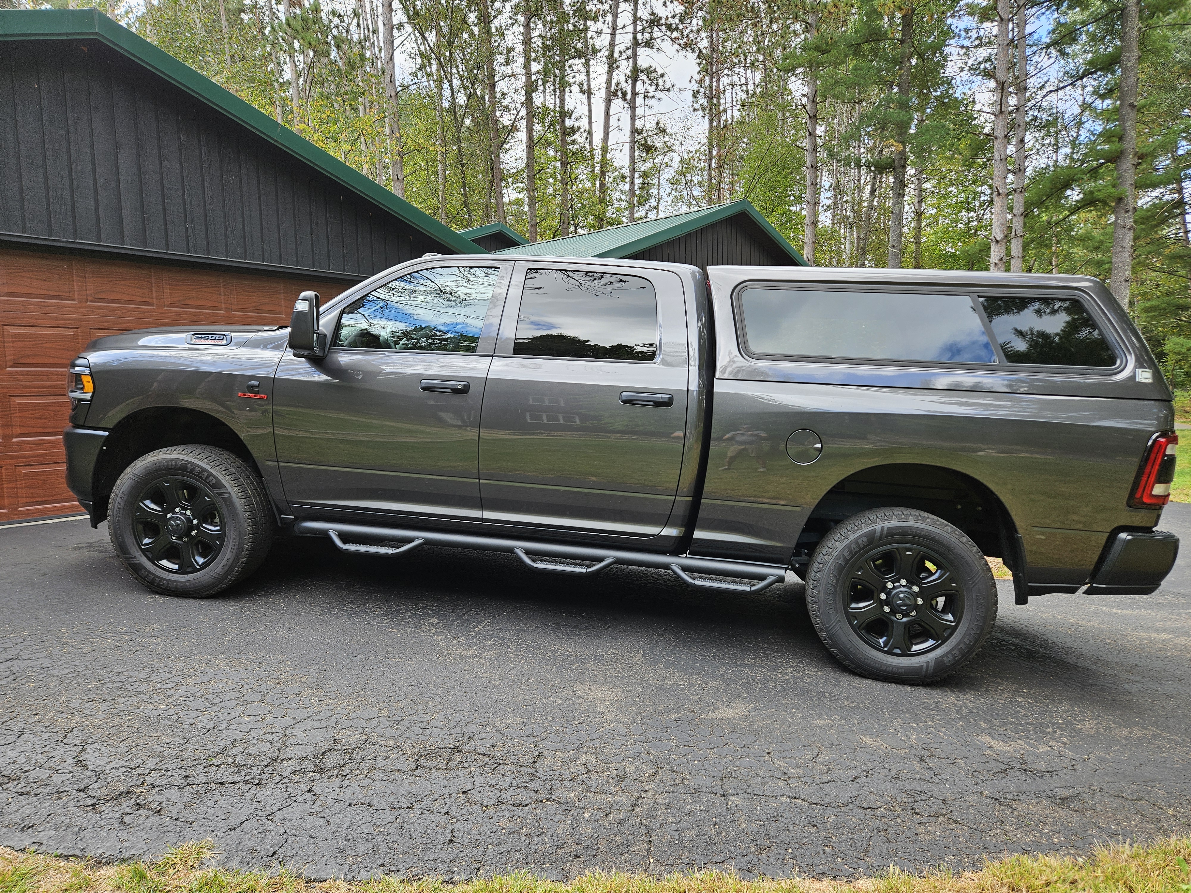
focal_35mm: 23
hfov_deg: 73.9
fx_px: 791
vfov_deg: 58.9
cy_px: 446
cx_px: 596
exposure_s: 1/149
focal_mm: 5.4
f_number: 1.8
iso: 25
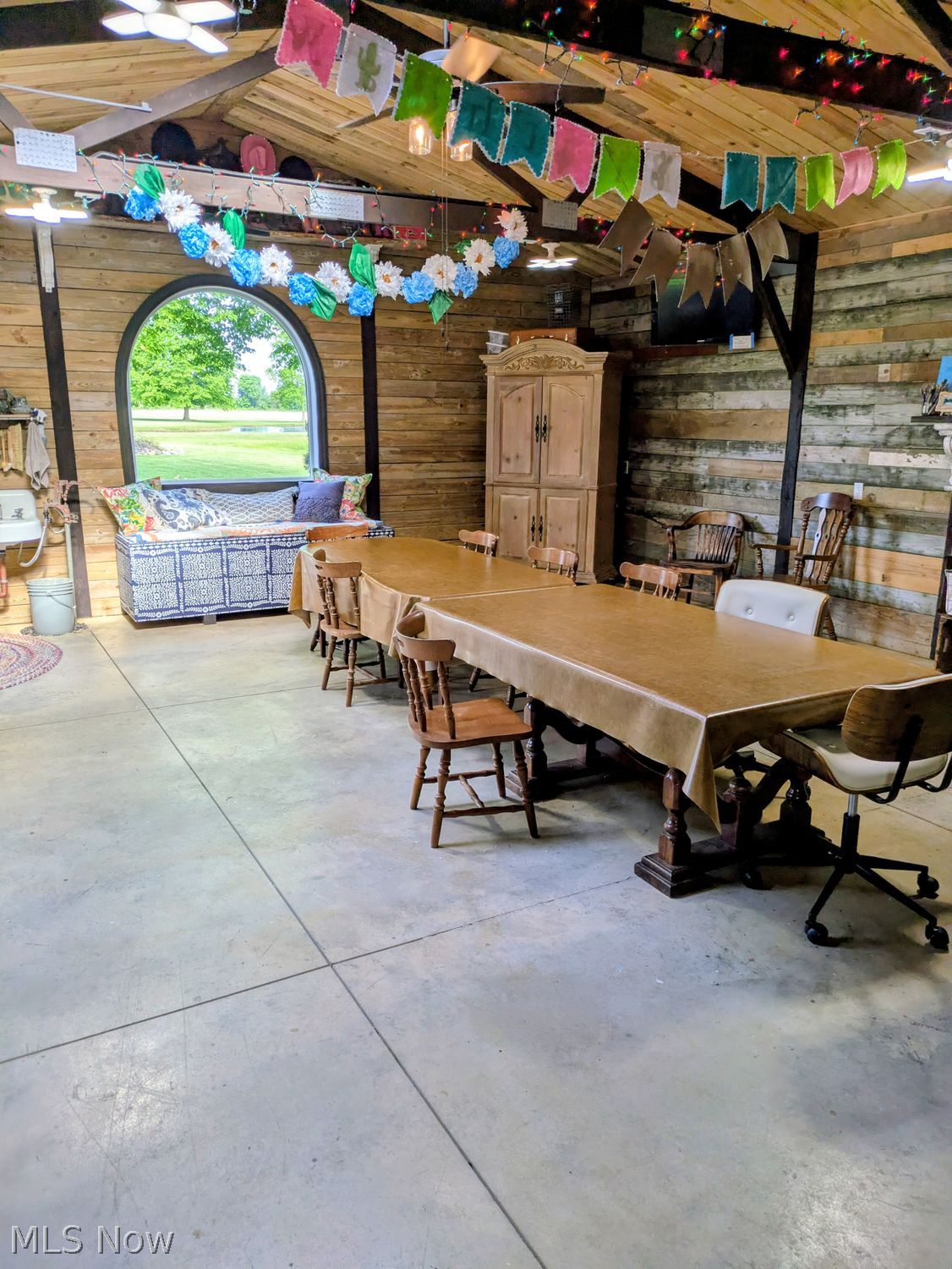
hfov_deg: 54.9
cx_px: 476
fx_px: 916
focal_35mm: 25
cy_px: 634
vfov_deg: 69.4
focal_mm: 5.43
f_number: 1.89
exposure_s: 1/215
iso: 43
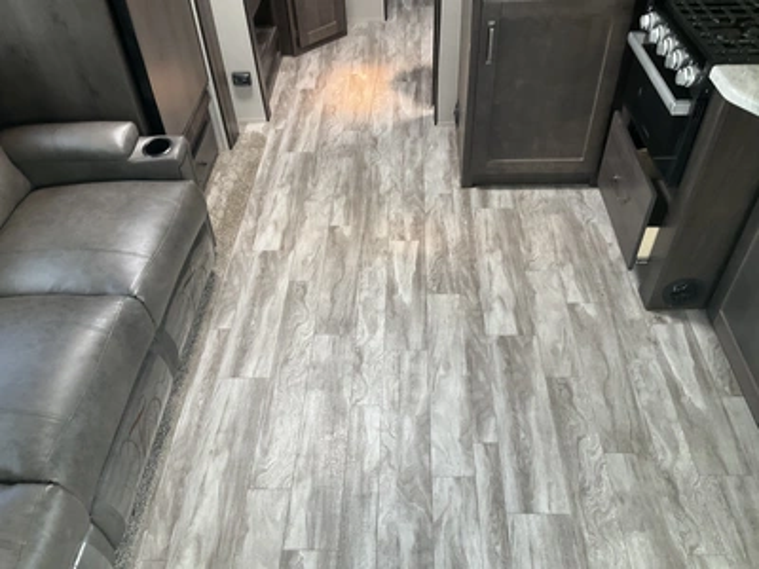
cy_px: 284
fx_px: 636
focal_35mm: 29
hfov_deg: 61.7
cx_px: 380
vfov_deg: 48.2
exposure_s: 1/60
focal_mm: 3
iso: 80
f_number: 1.8
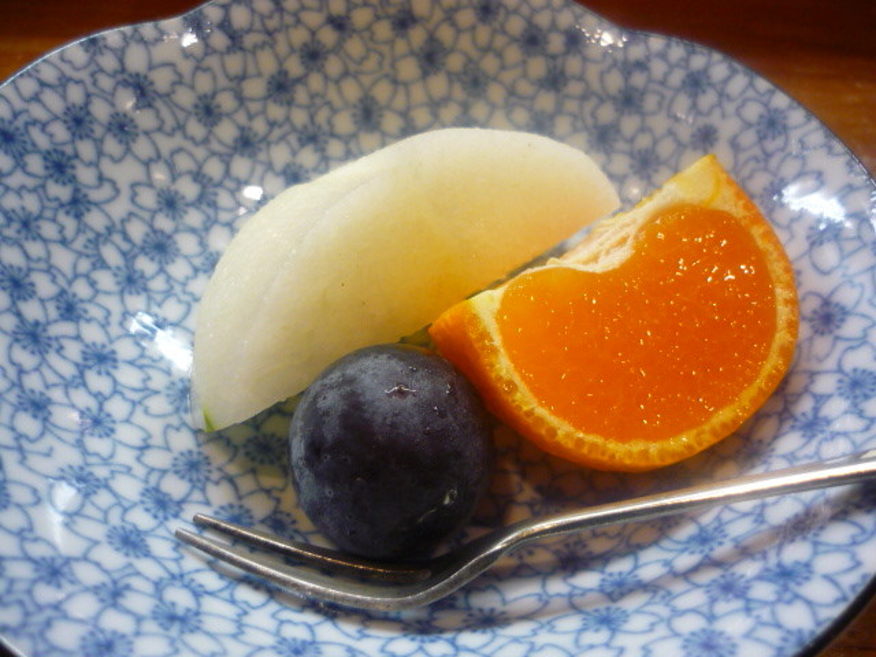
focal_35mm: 33
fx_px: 835
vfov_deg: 42.9
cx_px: 438
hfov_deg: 55.4
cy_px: 328
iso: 320
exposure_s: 1/30
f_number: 2.8
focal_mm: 5.5
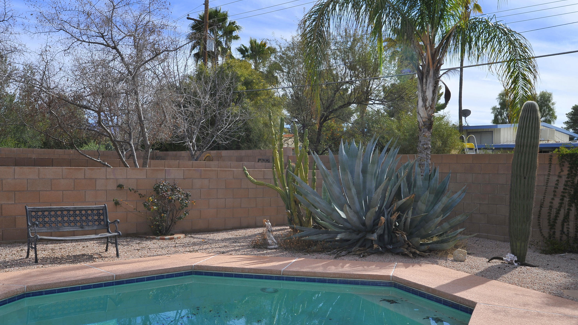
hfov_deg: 54.0
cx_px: 289
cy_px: 189
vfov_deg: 31.9
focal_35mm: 37
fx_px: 567
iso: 320
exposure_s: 1/320
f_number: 13
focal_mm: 35
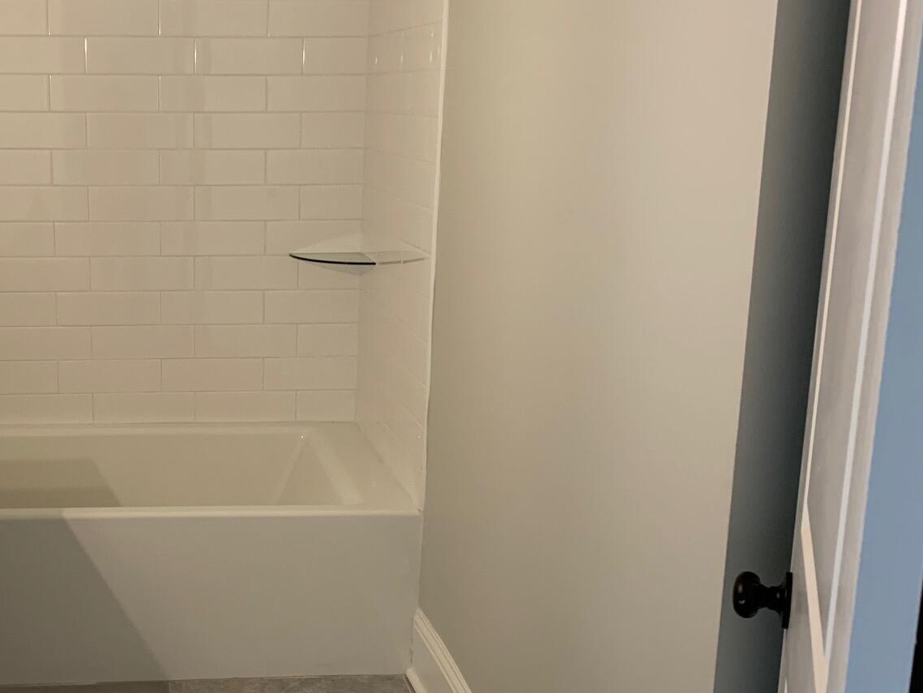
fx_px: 1227
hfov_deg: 39.9
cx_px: 215
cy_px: 372
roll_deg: +0.1
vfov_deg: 31.5
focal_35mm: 46
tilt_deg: -12.6
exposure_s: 1/60
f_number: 1.8
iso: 125
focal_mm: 4.25
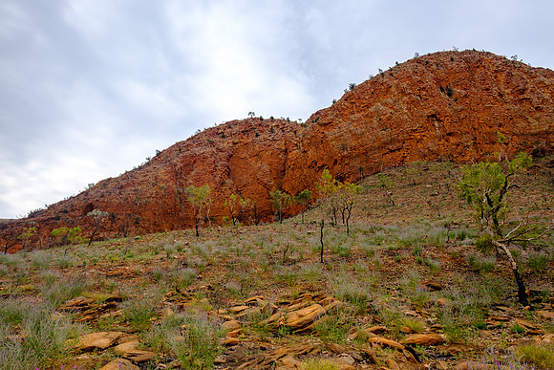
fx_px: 354
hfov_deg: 76.1
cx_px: 277
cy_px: 185
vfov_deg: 55.1
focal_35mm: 23
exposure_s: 1/170
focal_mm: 15.1
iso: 200
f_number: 8
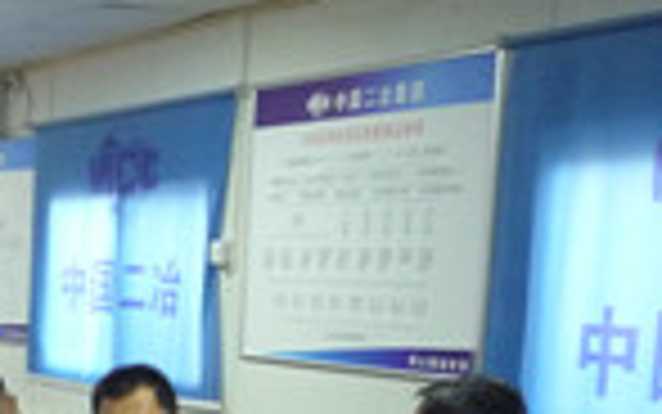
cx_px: -176
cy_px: 648
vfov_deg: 11.9
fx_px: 1877
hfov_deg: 18.7
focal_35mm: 104
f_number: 3.8
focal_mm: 6.3
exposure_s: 1/30
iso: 400
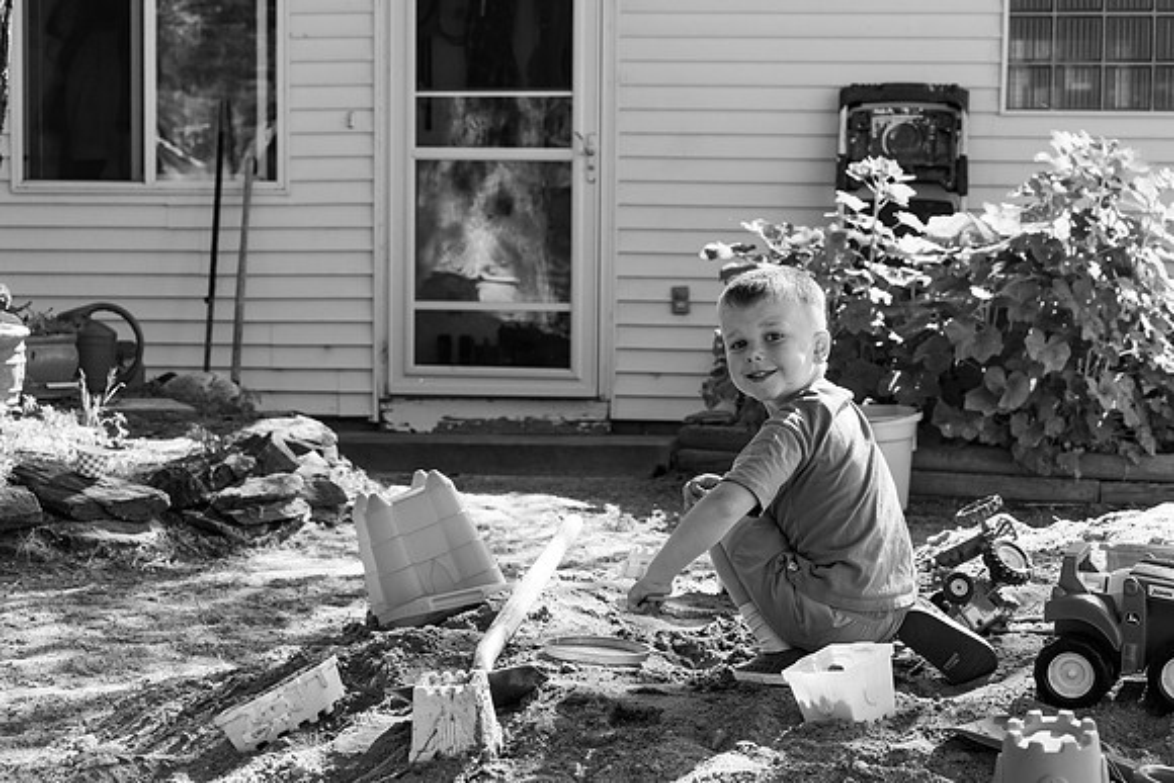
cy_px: 392
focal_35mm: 85
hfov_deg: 23.9
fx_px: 2772
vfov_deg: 16.1
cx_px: 587
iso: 2000
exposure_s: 1/500
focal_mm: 85
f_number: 10
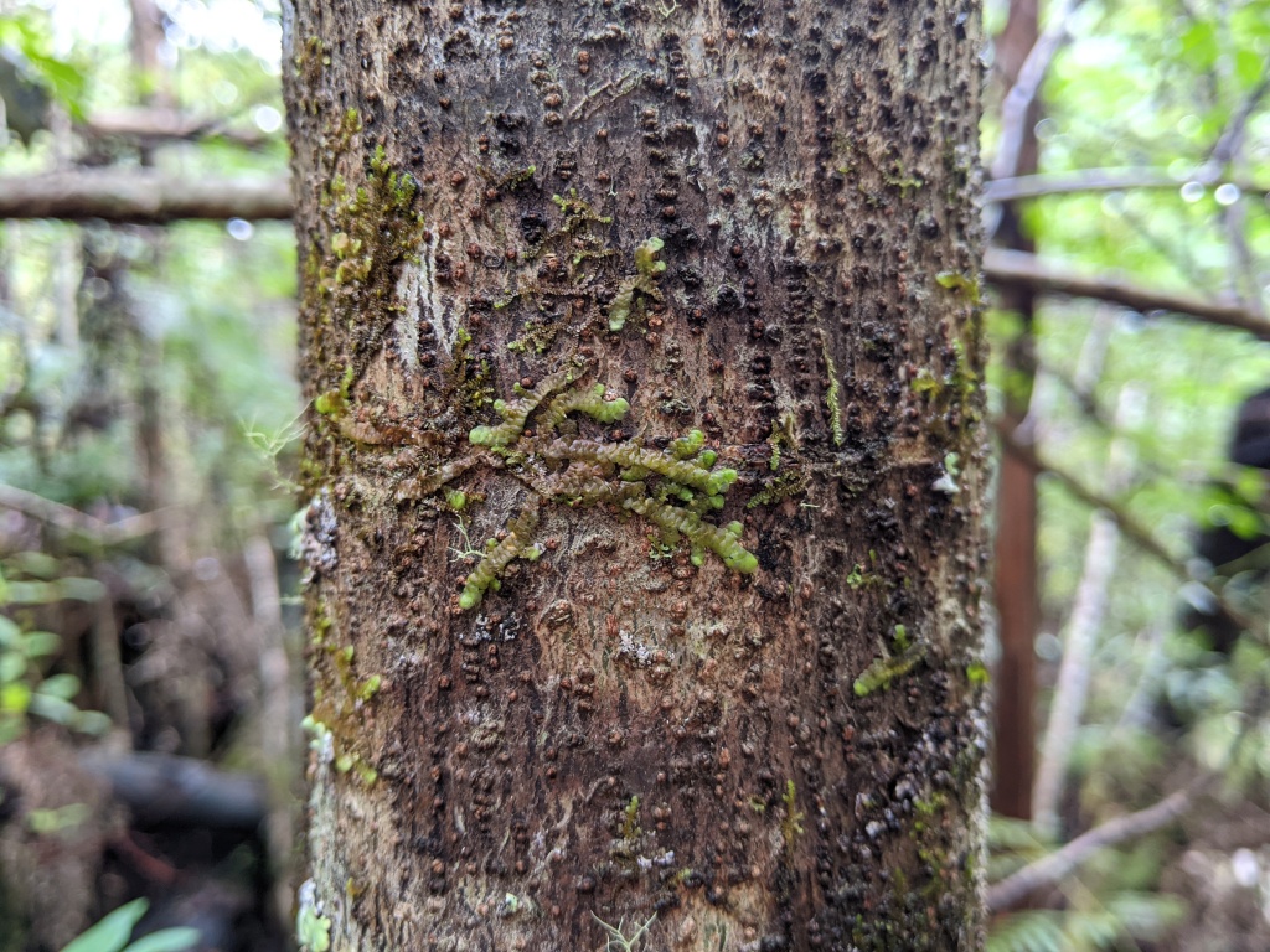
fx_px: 991
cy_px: 476
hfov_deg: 65.3
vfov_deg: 51.4
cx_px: 635
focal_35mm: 27
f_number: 1.8
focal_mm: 4.44
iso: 77
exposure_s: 1/23.7
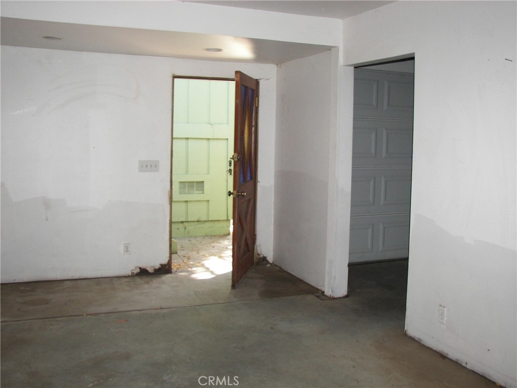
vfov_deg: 39.7
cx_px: 258
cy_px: 194
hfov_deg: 51.4
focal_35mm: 36
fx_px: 538
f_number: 2.8
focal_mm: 6
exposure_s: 1/30
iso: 100
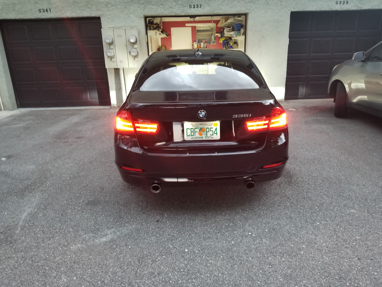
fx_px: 287
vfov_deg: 53.1
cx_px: 191
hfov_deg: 67.3
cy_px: 144
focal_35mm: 26
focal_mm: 4.3
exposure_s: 1/10
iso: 200
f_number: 1.7
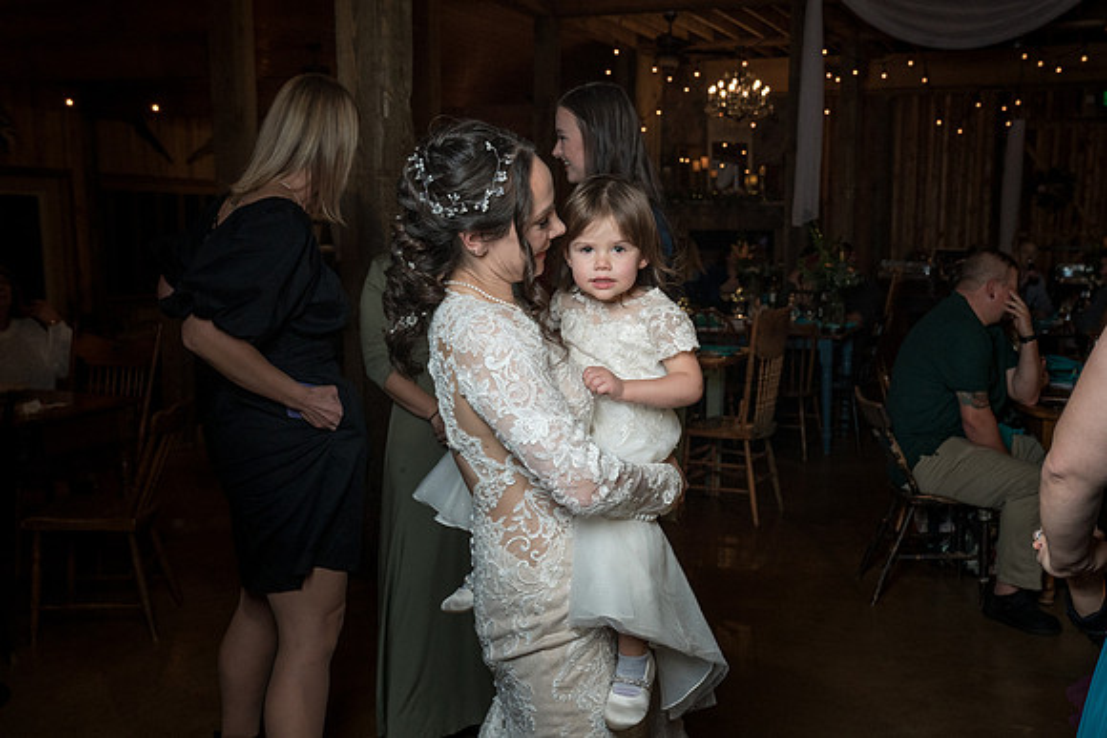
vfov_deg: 34.5
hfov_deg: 49.8
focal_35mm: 39
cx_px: 613
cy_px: 397
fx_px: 1190
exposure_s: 1/200
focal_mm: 34
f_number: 5.6
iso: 2000
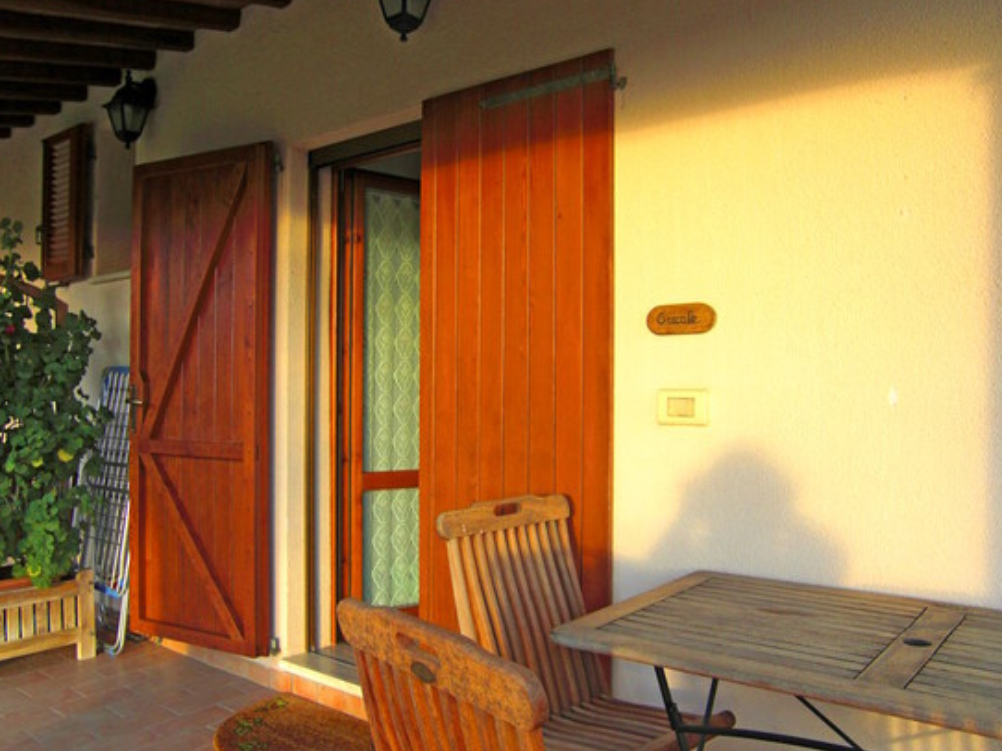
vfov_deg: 45.4
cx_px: 468
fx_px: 897
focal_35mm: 31
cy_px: 396
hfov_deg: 58.3
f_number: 2.6
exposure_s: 1/100
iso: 50
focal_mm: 4.9
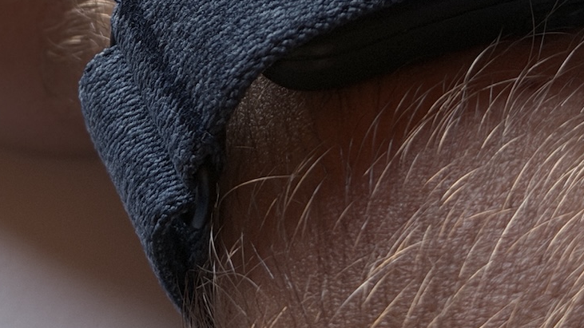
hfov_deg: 15.8
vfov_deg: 8.8
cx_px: 188
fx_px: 2106
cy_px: -85
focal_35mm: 136
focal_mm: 6.76
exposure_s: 1/279
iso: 80
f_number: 1.78
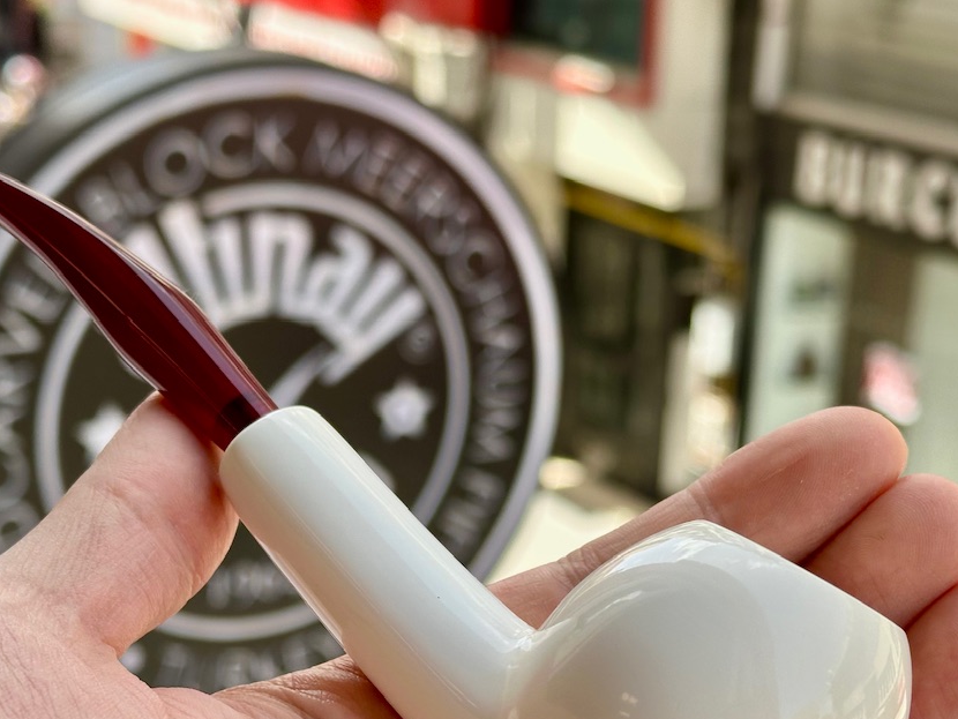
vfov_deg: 19.7
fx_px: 2049
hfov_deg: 26.3
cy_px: 552
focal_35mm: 74
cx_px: 418
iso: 64
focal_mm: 6.86
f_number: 1.78
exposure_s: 1/785
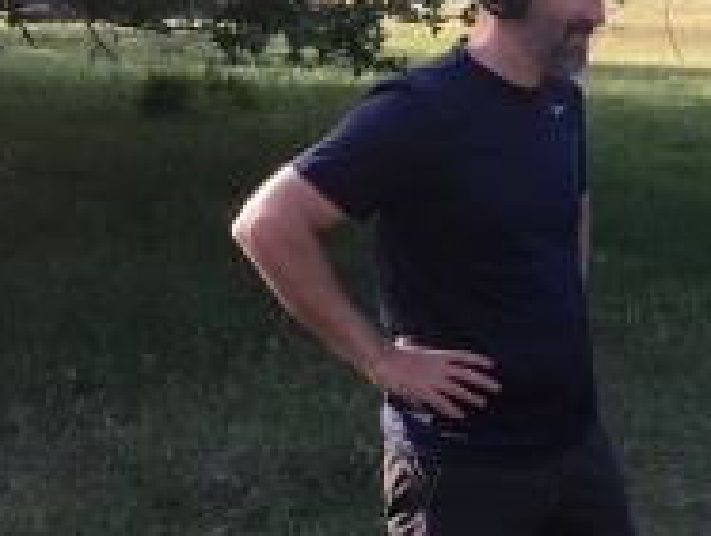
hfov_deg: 18.4
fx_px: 2037
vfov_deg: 14.9
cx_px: 928
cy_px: 445
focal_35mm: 99
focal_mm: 4.15
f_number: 2.2
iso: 25
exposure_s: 1/200
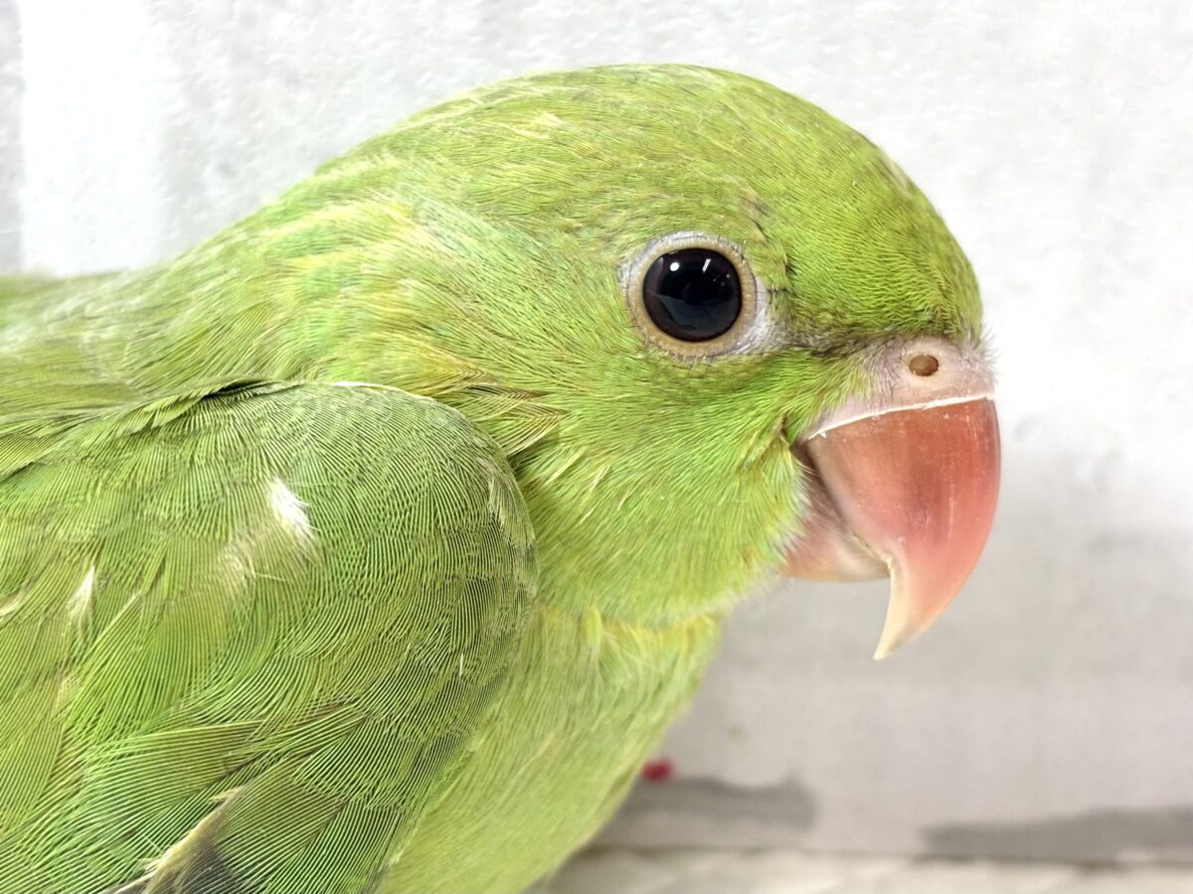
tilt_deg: -17.9
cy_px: 447
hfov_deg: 36.8
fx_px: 1792
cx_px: 596
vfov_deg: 28.0
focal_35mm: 52
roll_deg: +0.6
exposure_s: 1/100
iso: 80
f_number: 1.6
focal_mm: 5.96
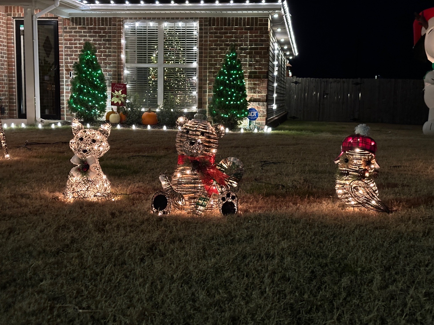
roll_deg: -1.6
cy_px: 162
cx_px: 217
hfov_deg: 39.7
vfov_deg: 30.3
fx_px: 602
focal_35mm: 48
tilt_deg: -6.1
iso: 640
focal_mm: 6.86
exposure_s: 1/20
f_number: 1.78
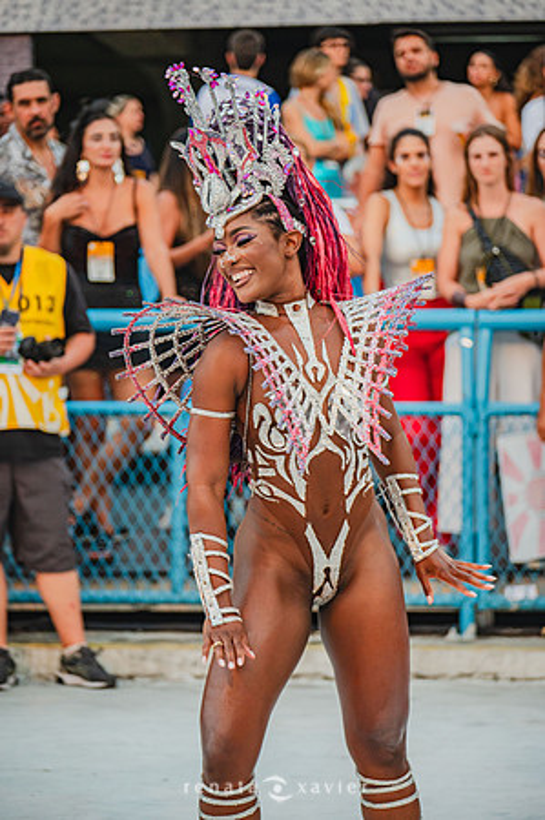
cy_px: 410
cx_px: 272
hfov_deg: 8.6
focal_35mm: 160
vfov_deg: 12.9
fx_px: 3641
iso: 1250
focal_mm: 160
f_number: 5.3
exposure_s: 1/400
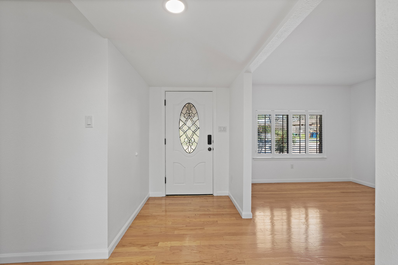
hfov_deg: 96.7
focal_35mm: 16
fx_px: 177
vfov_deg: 73.7
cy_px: 132
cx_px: 199
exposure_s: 1/40
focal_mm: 16
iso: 2000
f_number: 8
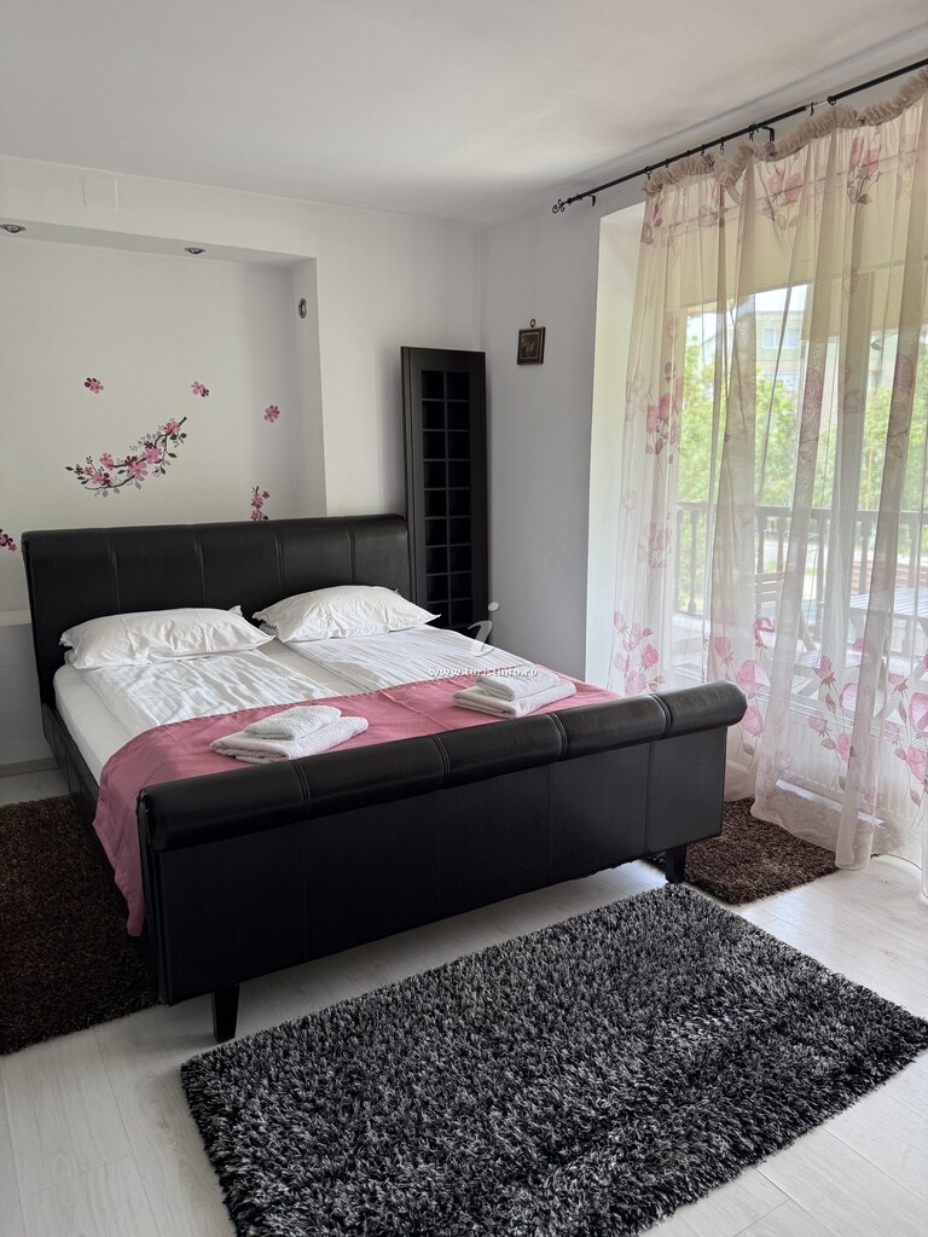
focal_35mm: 24
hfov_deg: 56.8
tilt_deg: -10.0
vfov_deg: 71.6
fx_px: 858
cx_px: 464
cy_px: 618
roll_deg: +0.0
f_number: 1.78
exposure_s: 1/121
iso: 100
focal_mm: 6.76
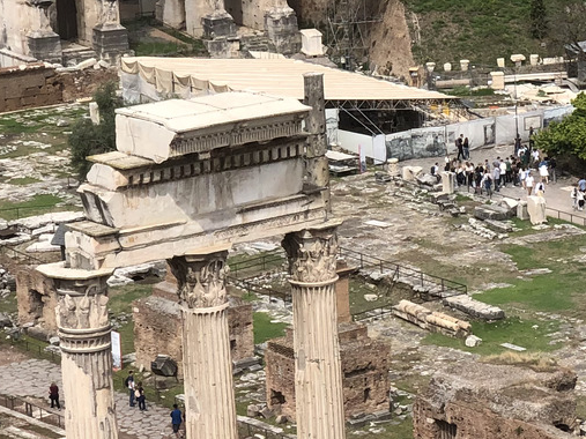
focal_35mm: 164
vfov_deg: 9.0
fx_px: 2776
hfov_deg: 11.8
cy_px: 350
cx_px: 667
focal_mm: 6
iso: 16
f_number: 2.4
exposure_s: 1/867
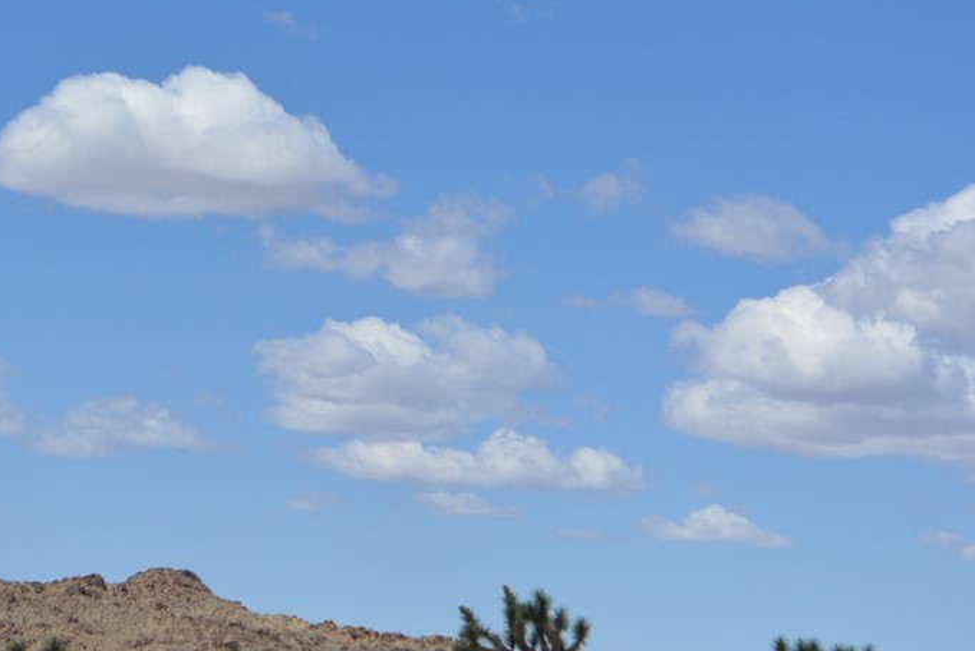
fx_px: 3570
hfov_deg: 15.5
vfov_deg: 10.4
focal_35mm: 132
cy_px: 494
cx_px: 352
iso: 400
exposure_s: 1/2000
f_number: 8
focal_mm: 55
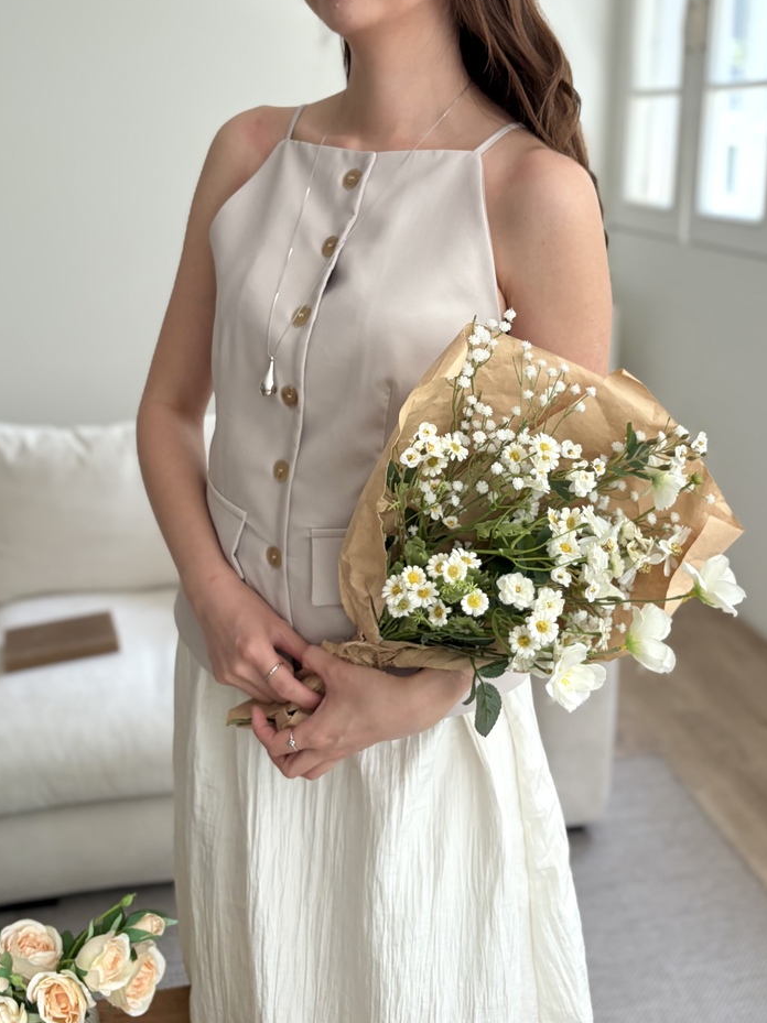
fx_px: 828
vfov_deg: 63.4
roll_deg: -0.1
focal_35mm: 28
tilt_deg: -14.8
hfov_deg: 49.7
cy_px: 543
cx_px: 408
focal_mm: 5.96
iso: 100
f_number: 1.6
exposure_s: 1/156
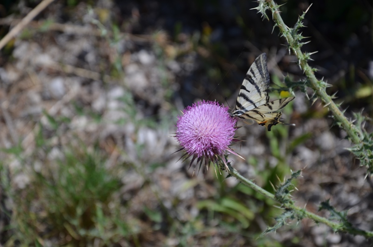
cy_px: 124
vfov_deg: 8.7
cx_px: 186
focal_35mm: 158
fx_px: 1629
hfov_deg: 13.1
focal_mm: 105
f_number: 8
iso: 100
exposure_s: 1/200
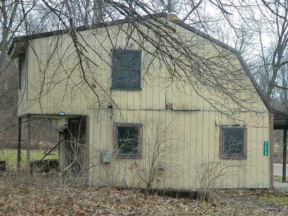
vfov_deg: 17.6
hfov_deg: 23.3
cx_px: 144
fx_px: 699
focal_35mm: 84
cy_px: 108
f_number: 4.2
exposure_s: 1/250
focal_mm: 15.1
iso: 400
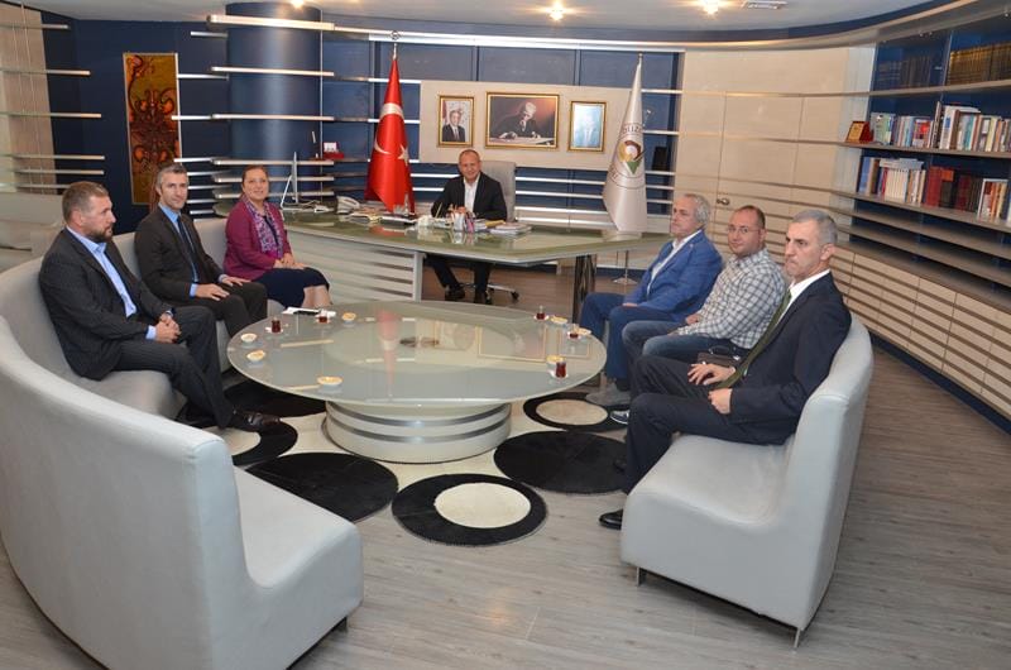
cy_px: 335
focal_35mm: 27
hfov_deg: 67.5
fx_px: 757
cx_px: 506
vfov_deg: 47.7
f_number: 8
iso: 1250
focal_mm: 18
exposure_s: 1/60
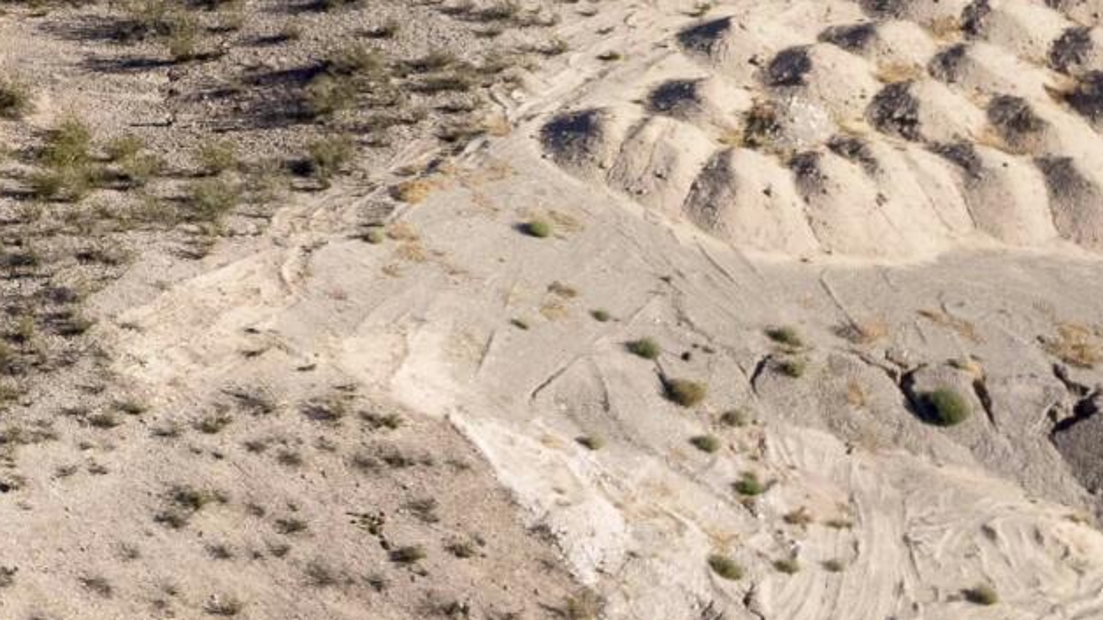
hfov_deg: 15.7
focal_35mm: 110
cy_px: -552
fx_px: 3217
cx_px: -1042
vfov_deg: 10.3
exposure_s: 1/2000
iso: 100
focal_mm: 8.38
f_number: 2.8
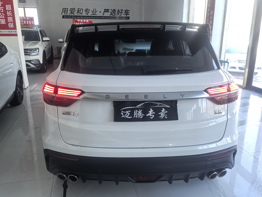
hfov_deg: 60.0
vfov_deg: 46.8
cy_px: 98
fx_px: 227
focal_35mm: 30
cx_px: 131
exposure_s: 1/506
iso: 250
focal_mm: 5.75
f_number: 2
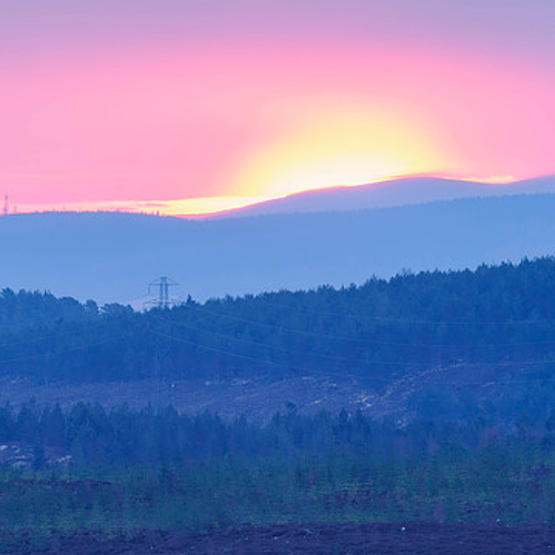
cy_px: 288
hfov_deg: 2.0
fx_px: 15527
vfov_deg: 2.0
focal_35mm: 856
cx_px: 401
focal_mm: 300
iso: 400
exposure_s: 1/15
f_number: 5.6
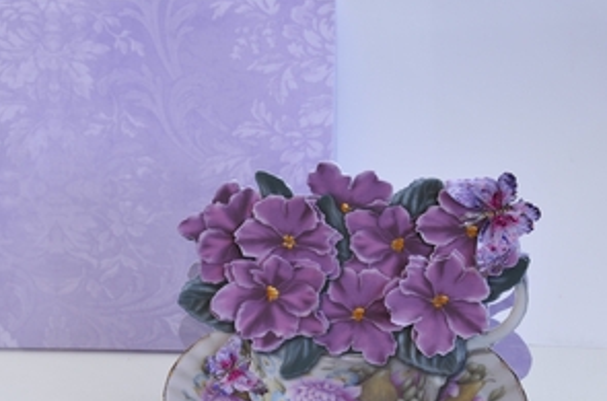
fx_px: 2388
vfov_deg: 9.6
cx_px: 274
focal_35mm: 142
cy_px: 214
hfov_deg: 14.5
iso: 320
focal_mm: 62
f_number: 10
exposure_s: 1/80
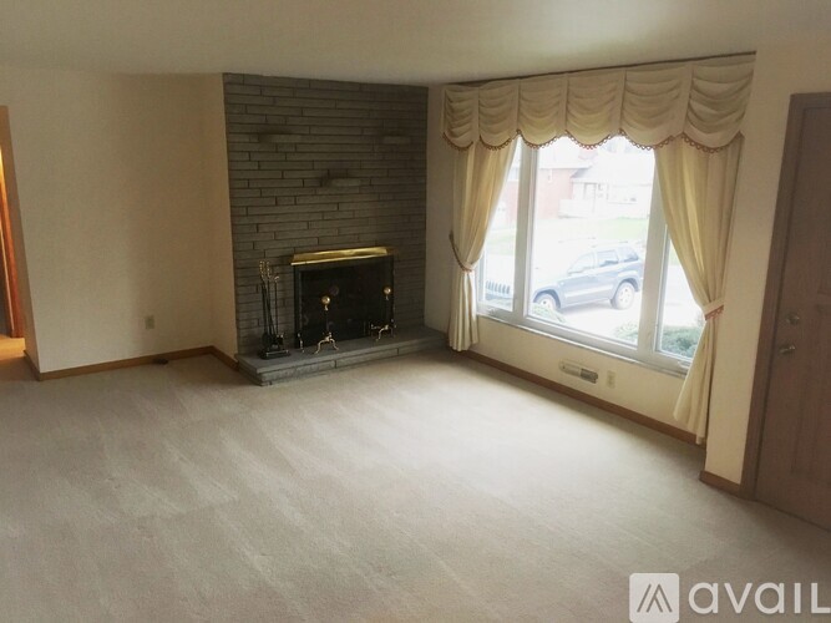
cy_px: 312
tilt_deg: -13.5
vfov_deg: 48.2
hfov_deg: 61.7
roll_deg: -0.6
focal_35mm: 29
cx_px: 416
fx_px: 696
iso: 200
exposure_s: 1/30
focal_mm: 4.15
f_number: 2.2
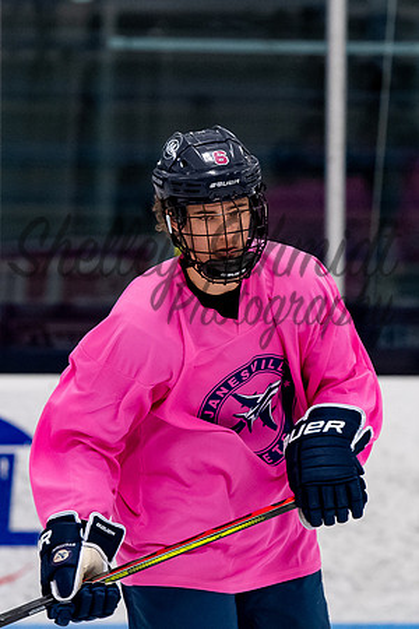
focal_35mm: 447
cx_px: 198
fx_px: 7809
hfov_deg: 3.1
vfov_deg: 4.6
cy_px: 261
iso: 2000
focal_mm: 170
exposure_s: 1/800
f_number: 3.5
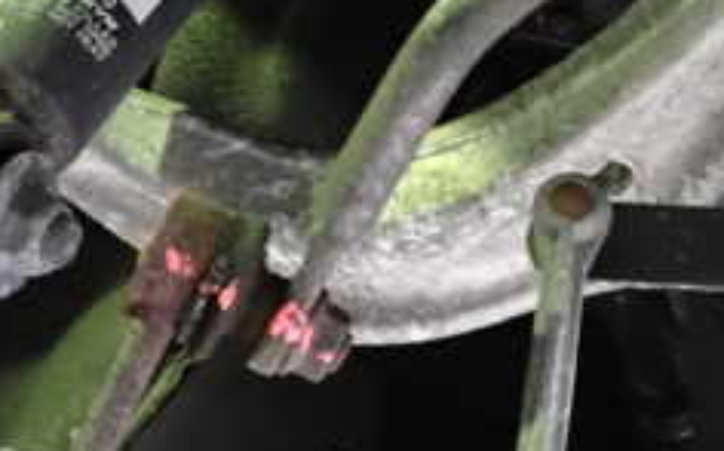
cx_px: 448
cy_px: 166
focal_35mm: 81
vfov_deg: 16.1
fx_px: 1597
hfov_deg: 25.5
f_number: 2.3
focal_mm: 5.4
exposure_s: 1/30
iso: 2000
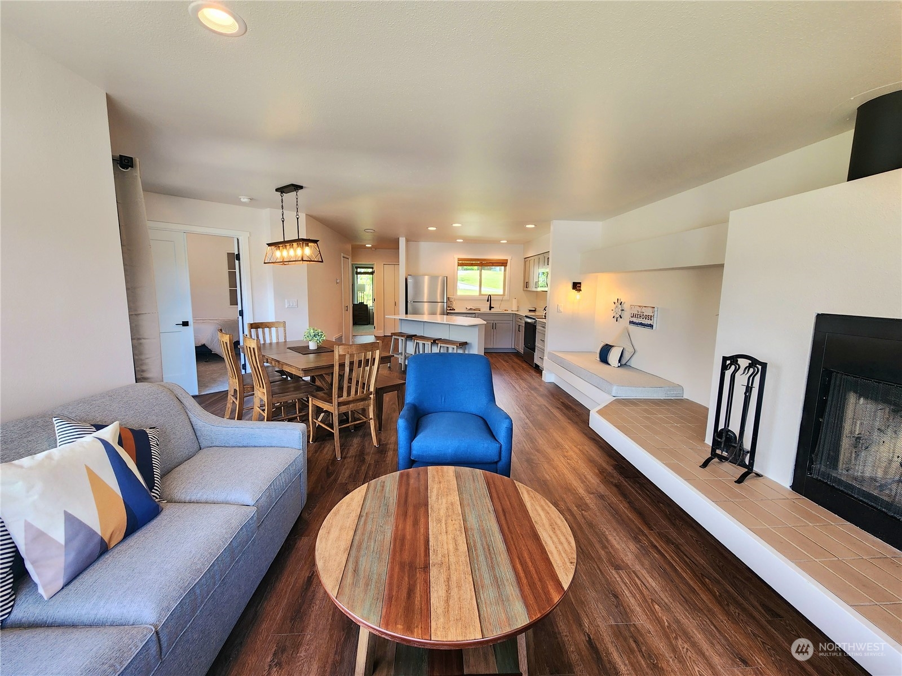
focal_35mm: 13
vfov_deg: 89.9
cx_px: 451
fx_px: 339
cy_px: 338
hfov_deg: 106.2
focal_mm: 2.2
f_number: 2.2
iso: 80
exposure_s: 1/60.2
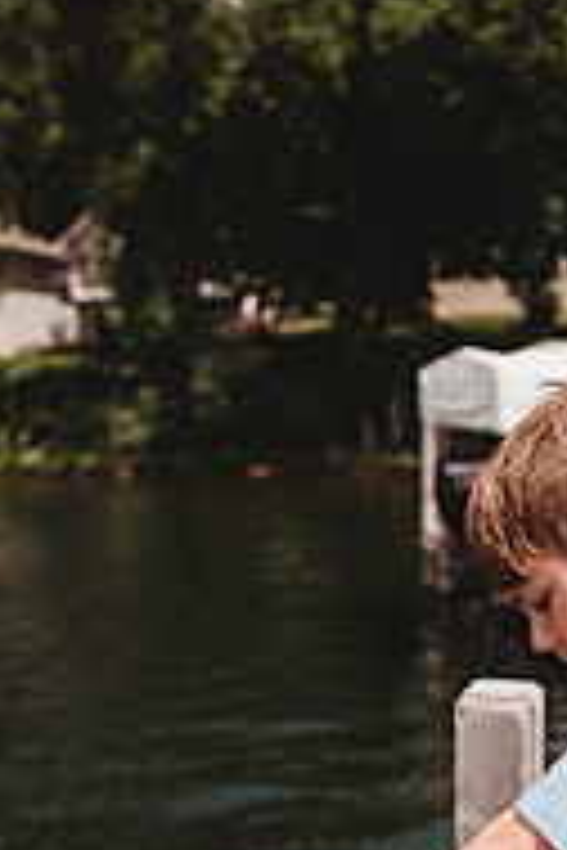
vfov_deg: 33.9
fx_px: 1347
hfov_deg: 23.7
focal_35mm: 57
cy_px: 697
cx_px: 382
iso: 100
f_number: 2.2
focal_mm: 24
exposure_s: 1/4000
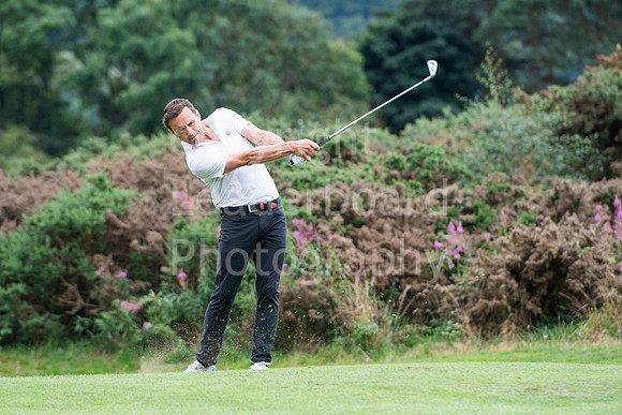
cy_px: 208
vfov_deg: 4.6
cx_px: 311
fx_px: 5184
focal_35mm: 300
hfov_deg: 6.9
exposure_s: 1/2000
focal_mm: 200
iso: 1600
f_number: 4.5
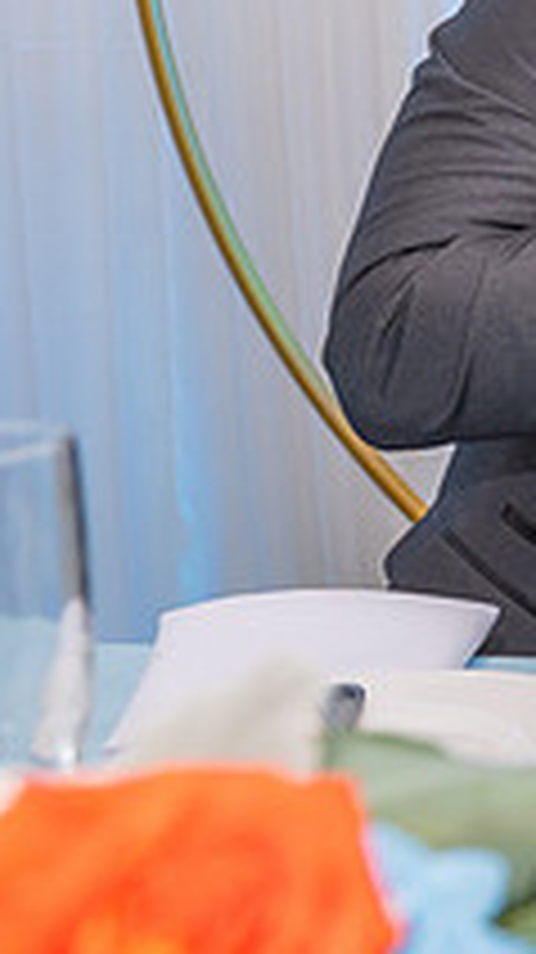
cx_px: 1194
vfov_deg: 25.0
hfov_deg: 12.2
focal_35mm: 83
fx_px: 2100
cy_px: 133
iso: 1000
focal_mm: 29
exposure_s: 1/200
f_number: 4.5
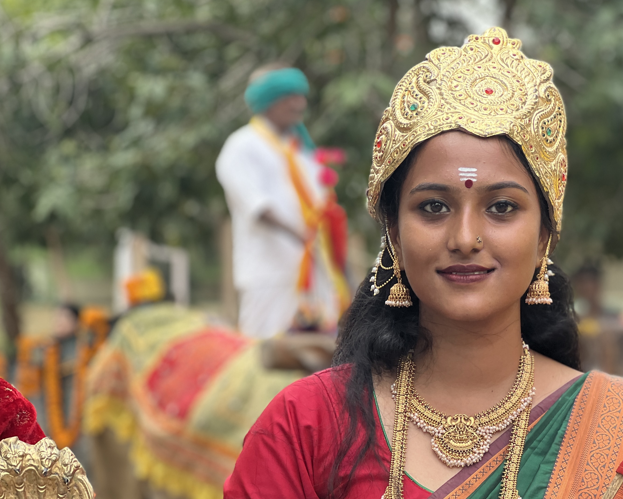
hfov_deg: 16.9
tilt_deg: +1.9
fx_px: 2083
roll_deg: +0.7
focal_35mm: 113
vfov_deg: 13.6
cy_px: 321
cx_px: 458
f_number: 2.8
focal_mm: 9
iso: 40
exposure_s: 1/121
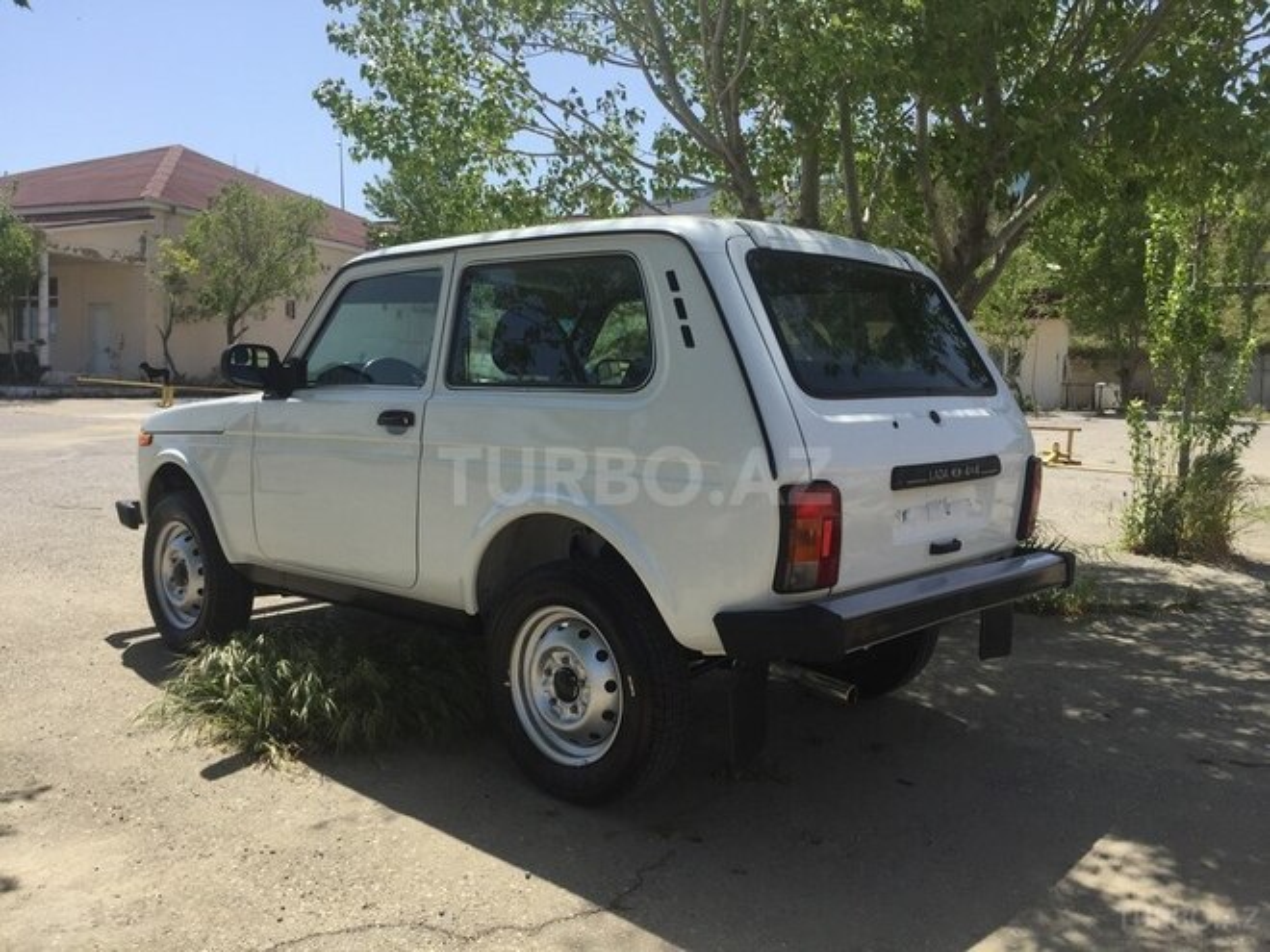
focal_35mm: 29
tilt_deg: -4.1
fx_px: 1064
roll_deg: -1.8
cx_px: 635
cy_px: 476
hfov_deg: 61.7
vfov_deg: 48.2
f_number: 2.2
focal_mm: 4.15
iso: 32
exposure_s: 1/1721
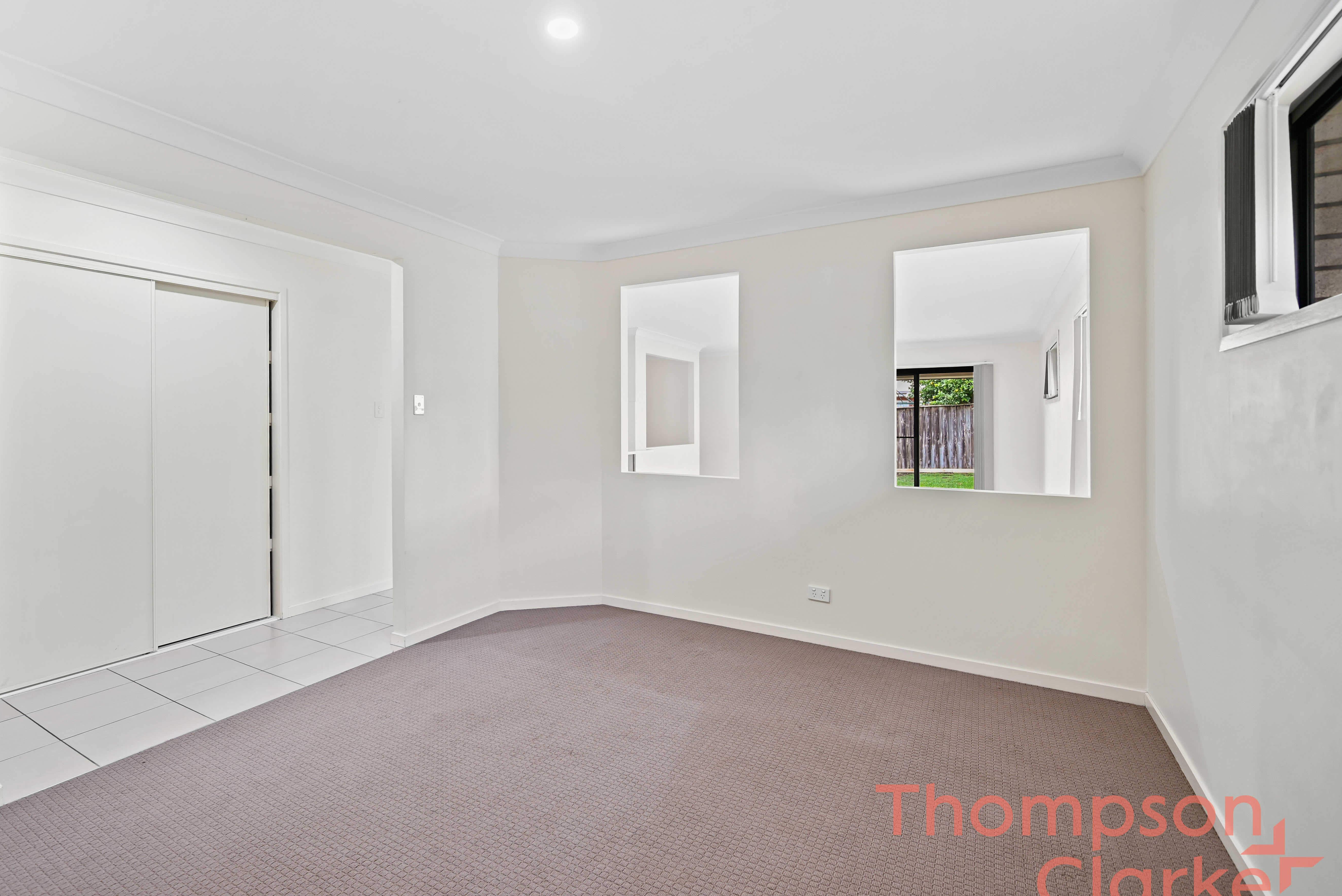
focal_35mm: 16
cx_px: 594
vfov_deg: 73.8
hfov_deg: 96.3
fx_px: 597
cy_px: 461
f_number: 4
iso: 100
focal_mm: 14
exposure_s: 1/3
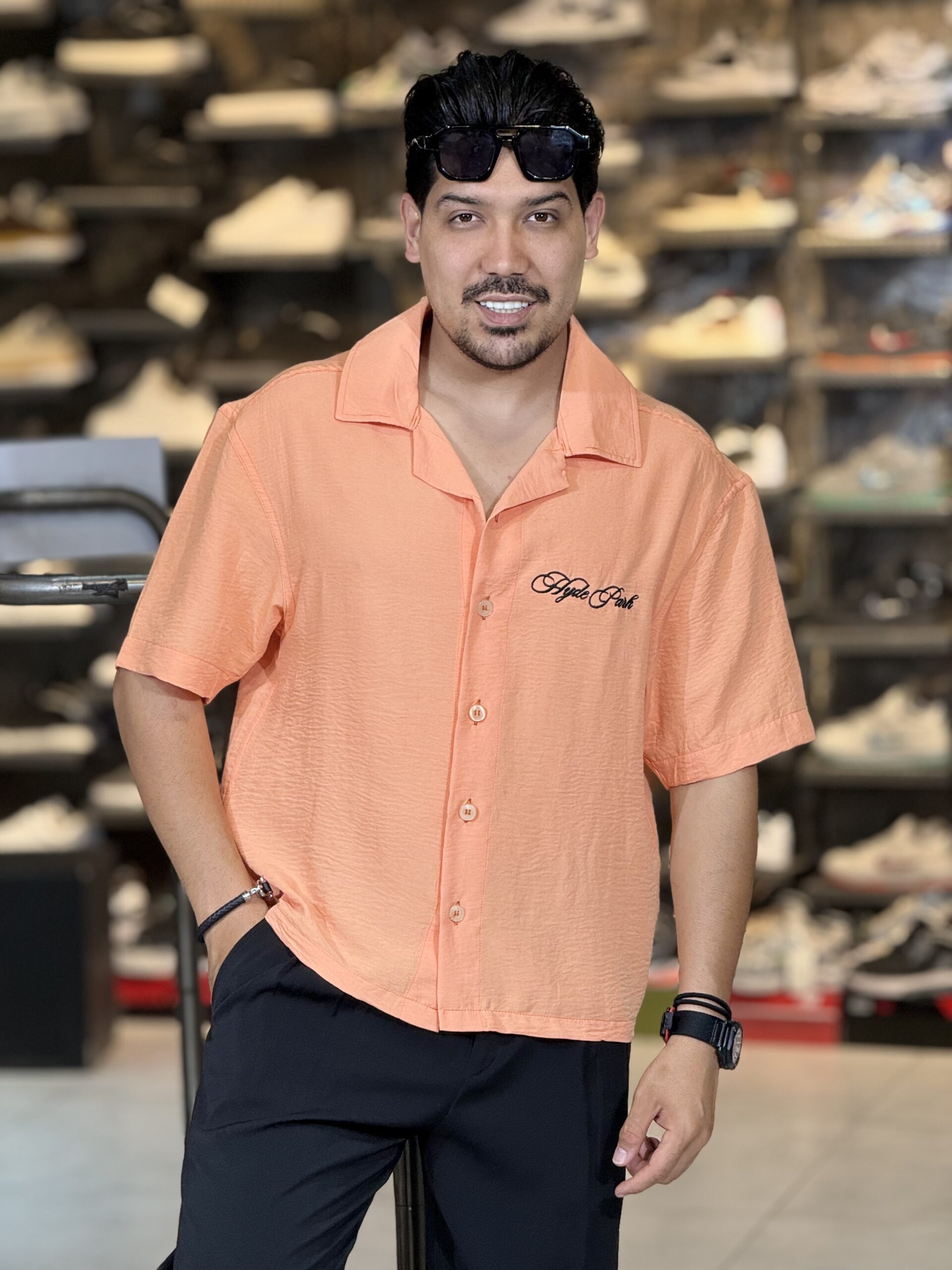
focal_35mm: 120
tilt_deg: -5.5
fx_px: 4400
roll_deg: +0.4
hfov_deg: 12.3
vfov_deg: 16.4
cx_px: 476
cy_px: 635
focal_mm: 15.66
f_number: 2.8
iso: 125
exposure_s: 1/100
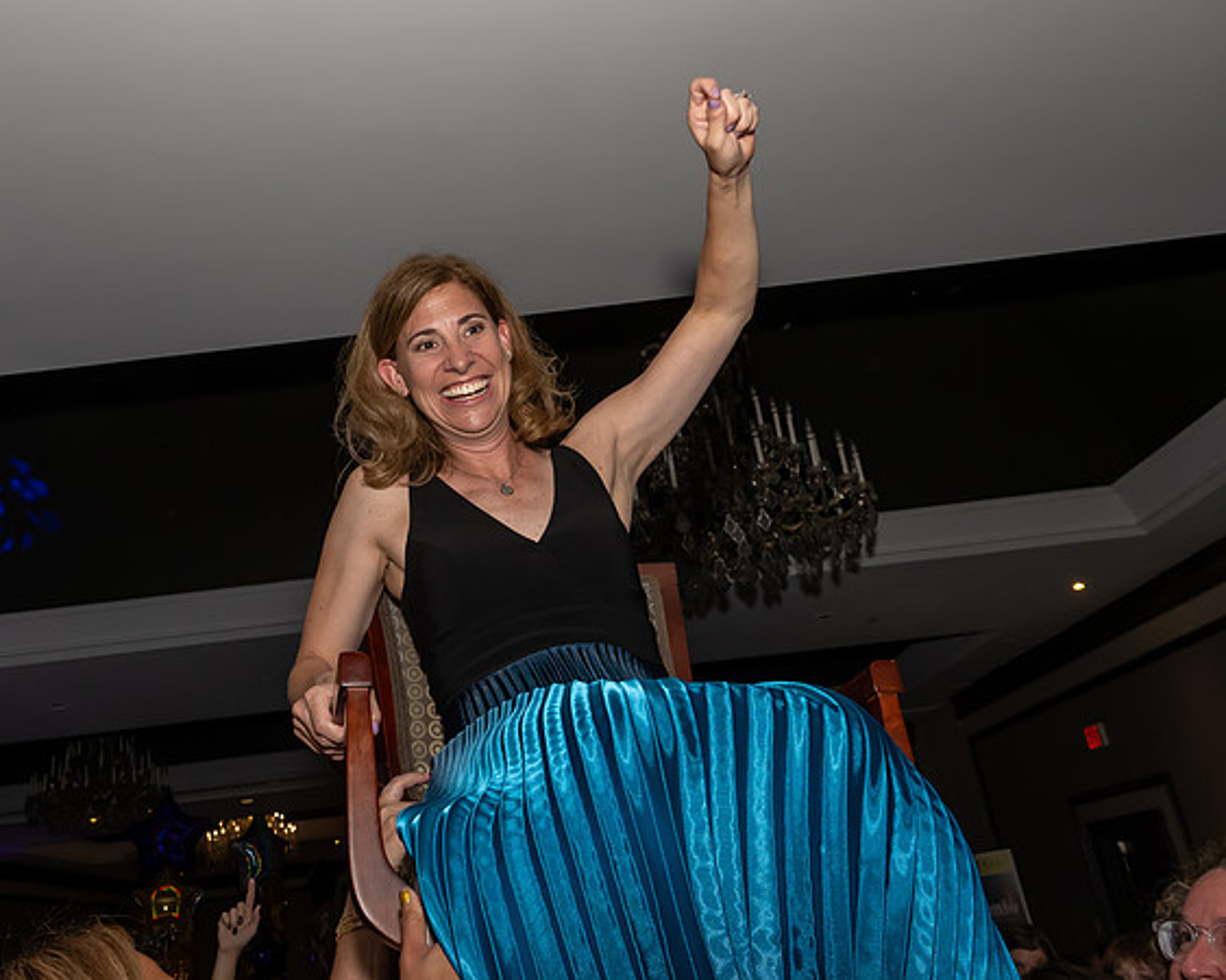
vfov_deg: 47.4
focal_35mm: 31
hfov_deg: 57.0
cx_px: 479
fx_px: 1115
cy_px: 445
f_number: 8
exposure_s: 1/250
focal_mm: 17
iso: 1000
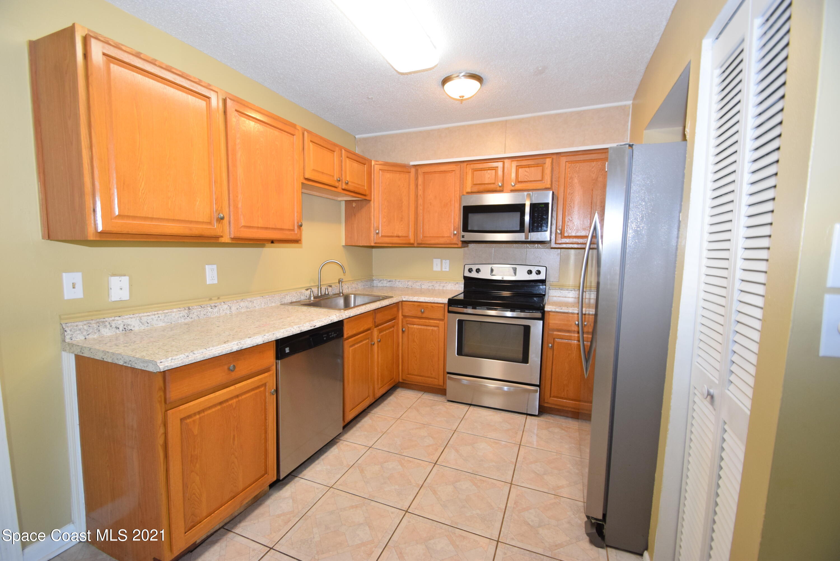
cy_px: 280
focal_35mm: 15
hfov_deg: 100.4
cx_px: 420
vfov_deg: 77.3
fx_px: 350
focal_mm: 10
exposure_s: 1/100
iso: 800
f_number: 5
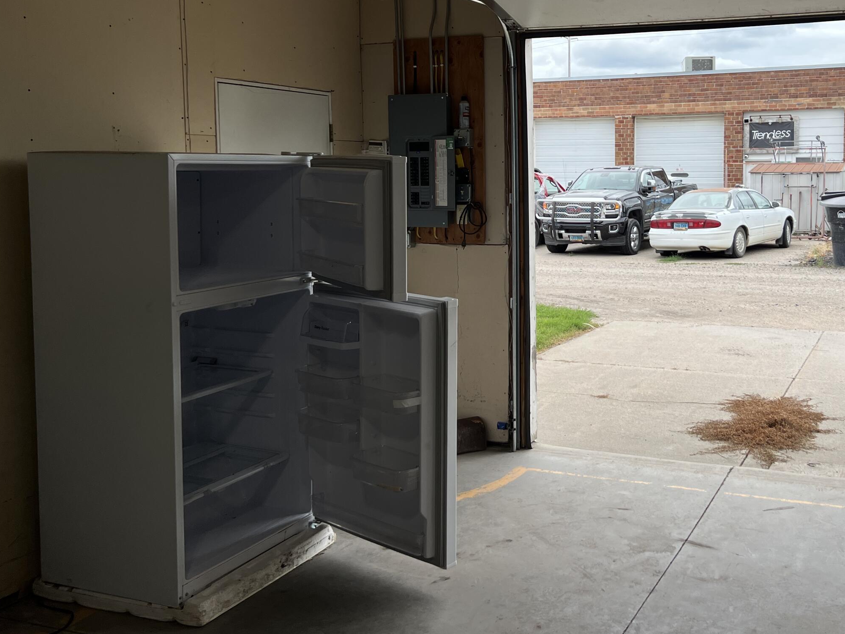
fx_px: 952
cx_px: 594
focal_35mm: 39
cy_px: 223
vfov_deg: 36.5
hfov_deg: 46.7
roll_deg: +0.3
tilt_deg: -3.8
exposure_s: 1/1751
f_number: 1.5
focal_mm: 5.7
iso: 50
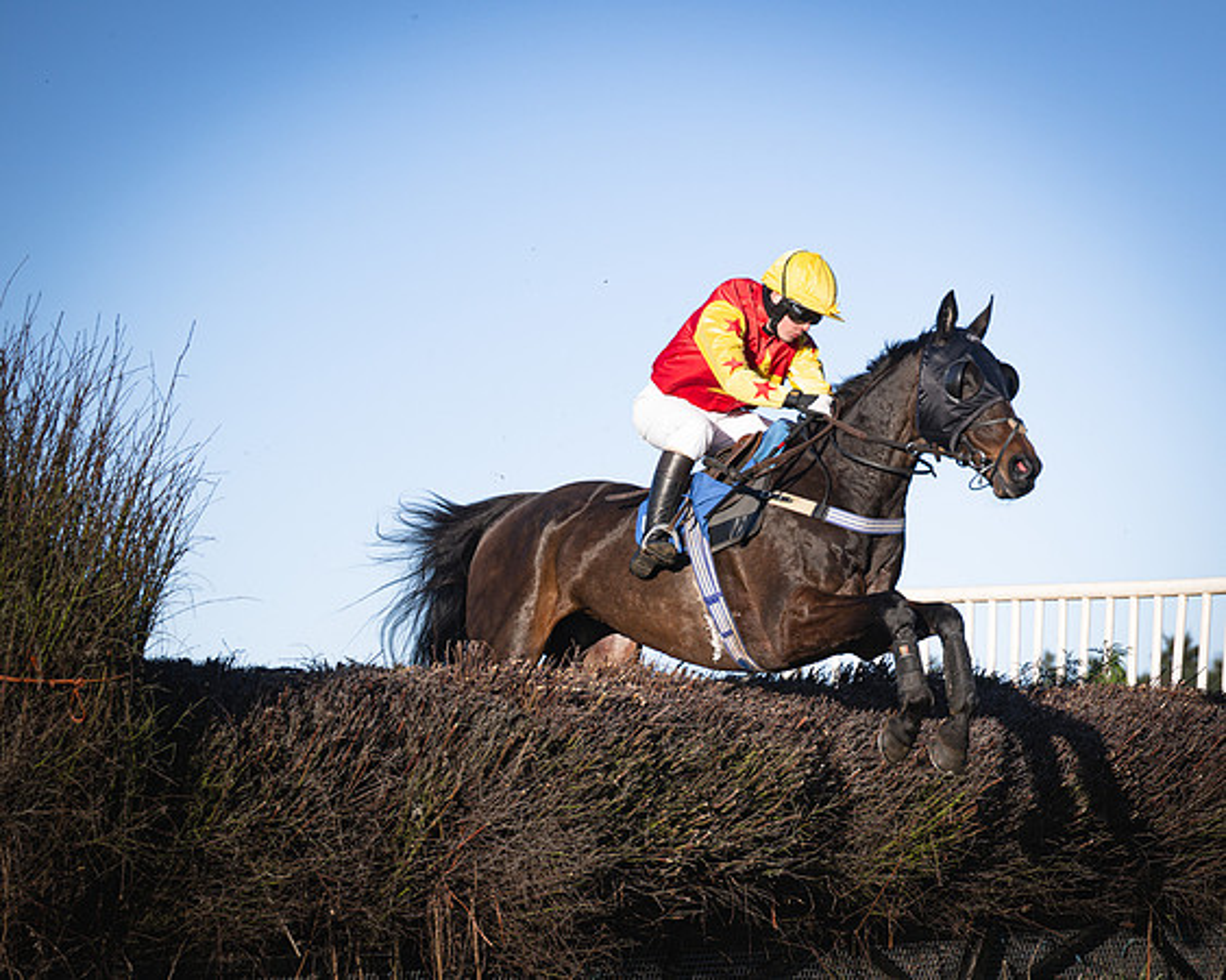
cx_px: 880
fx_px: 4663
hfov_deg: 14.9
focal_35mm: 129
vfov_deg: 12.0
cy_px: 601
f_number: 2.8
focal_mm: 74
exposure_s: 1/2000
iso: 100
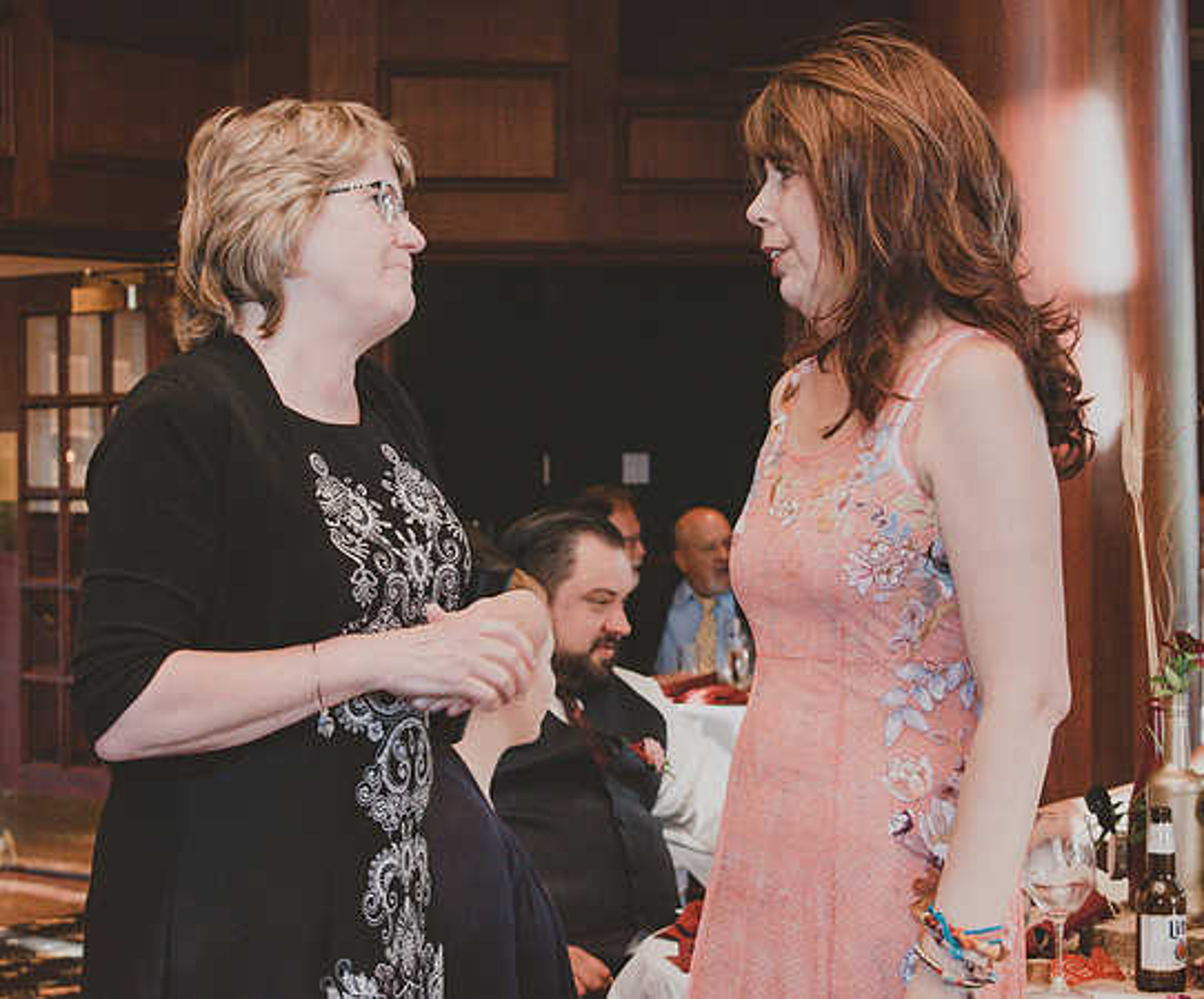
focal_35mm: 86
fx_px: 3125
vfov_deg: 18.2
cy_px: 500
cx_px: 504
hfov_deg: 21.8
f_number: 5.6
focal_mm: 50
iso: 2800
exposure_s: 1/60
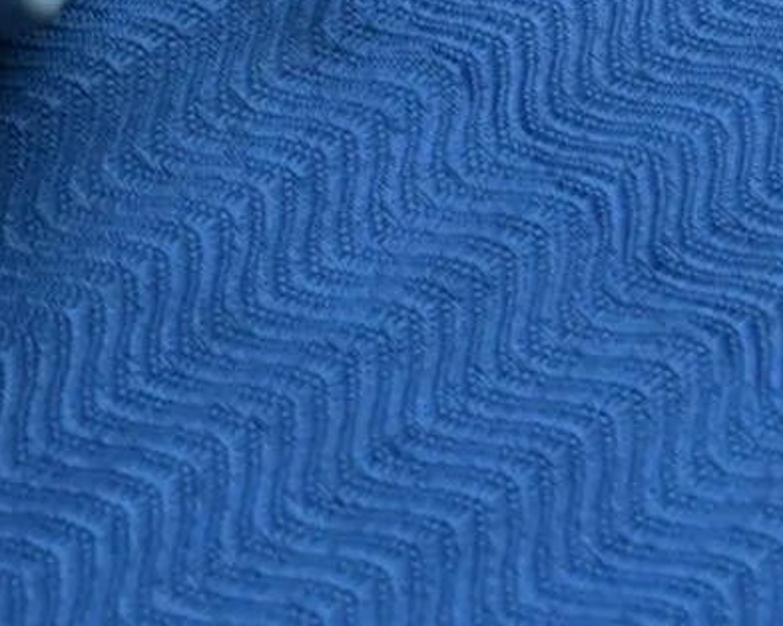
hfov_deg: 8.2
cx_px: -1311
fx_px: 4889
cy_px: -890
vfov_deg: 6.9
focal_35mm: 211
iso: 200
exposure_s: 1/500
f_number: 8
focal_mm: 23
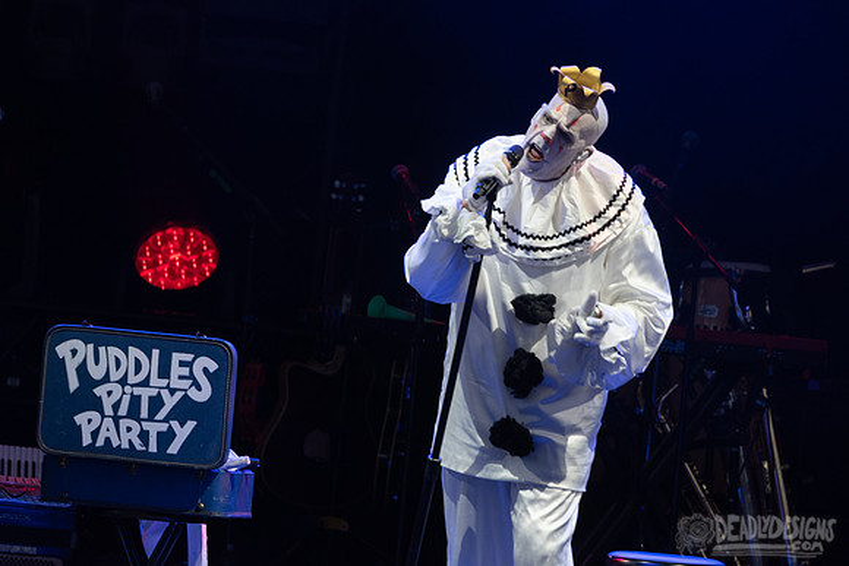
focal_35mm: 689
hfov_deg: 3.0
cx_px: 487
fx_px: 16248
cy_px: 258
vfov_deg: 2.0
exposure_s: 1/250
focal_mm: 600
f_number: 6.3
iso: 640
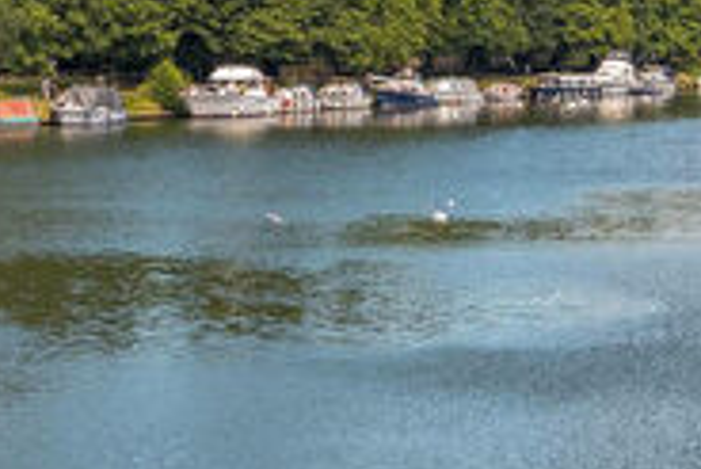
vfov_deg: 10.6
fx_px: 2514
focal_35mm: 129
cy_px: 93
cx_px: 126
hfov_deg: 15.8
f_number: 6.4
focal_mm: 22.9
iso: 400
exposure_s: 1/320
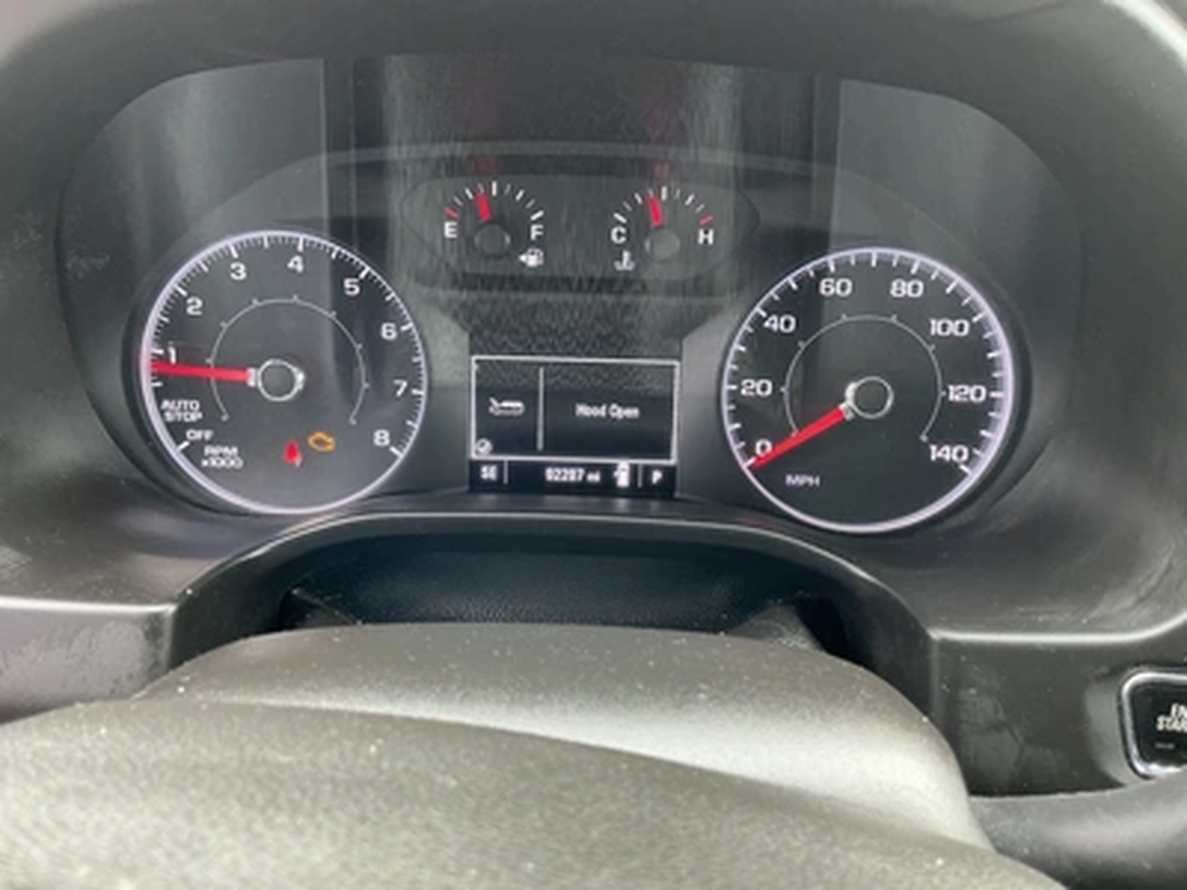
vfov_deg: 49.7
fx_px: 960
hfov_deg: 63.4
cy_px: 445
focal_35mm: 28
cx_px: 594
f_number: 1.8
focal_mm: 3
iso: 125
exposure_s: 1/60
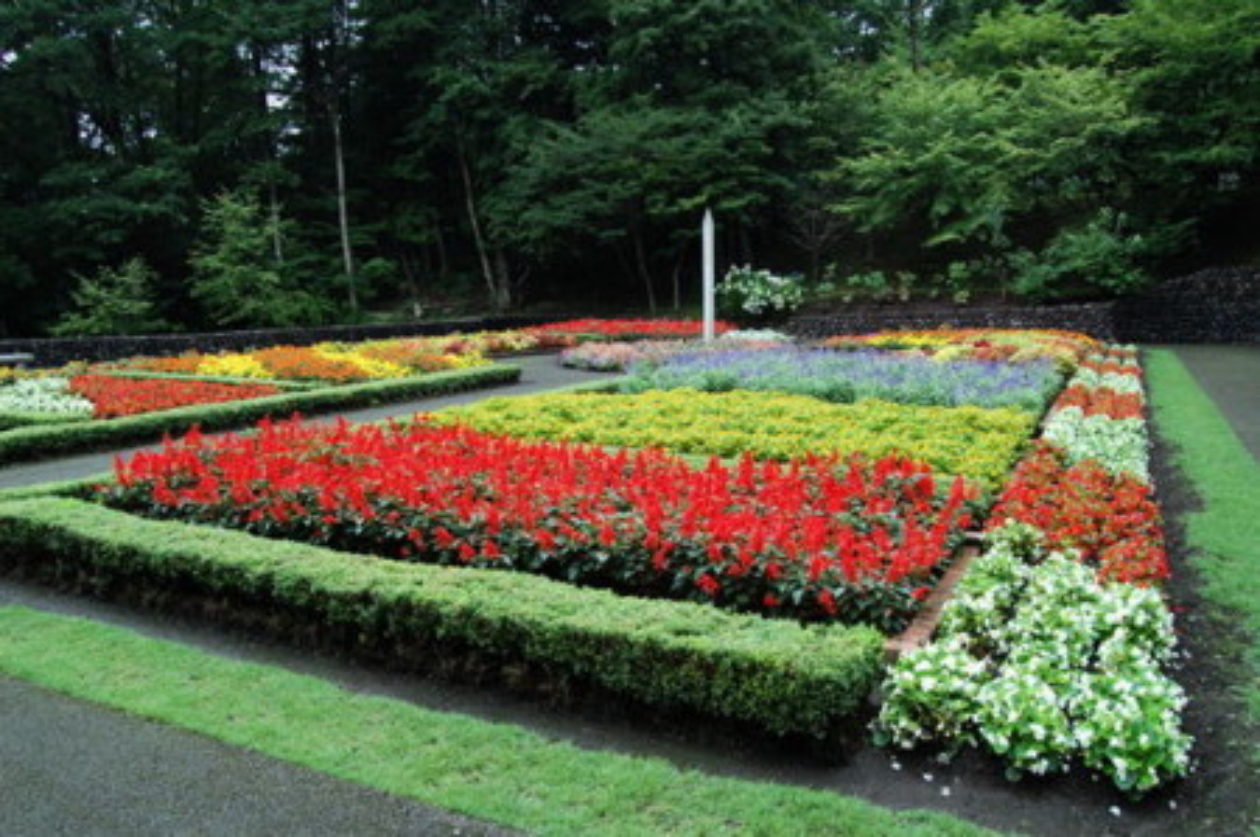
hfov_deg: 67.4
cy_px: 418
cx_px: 630
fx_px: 944
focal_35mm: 27
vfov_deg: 47.8
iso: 200
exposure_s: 1/160
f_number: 6.3
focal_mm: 18
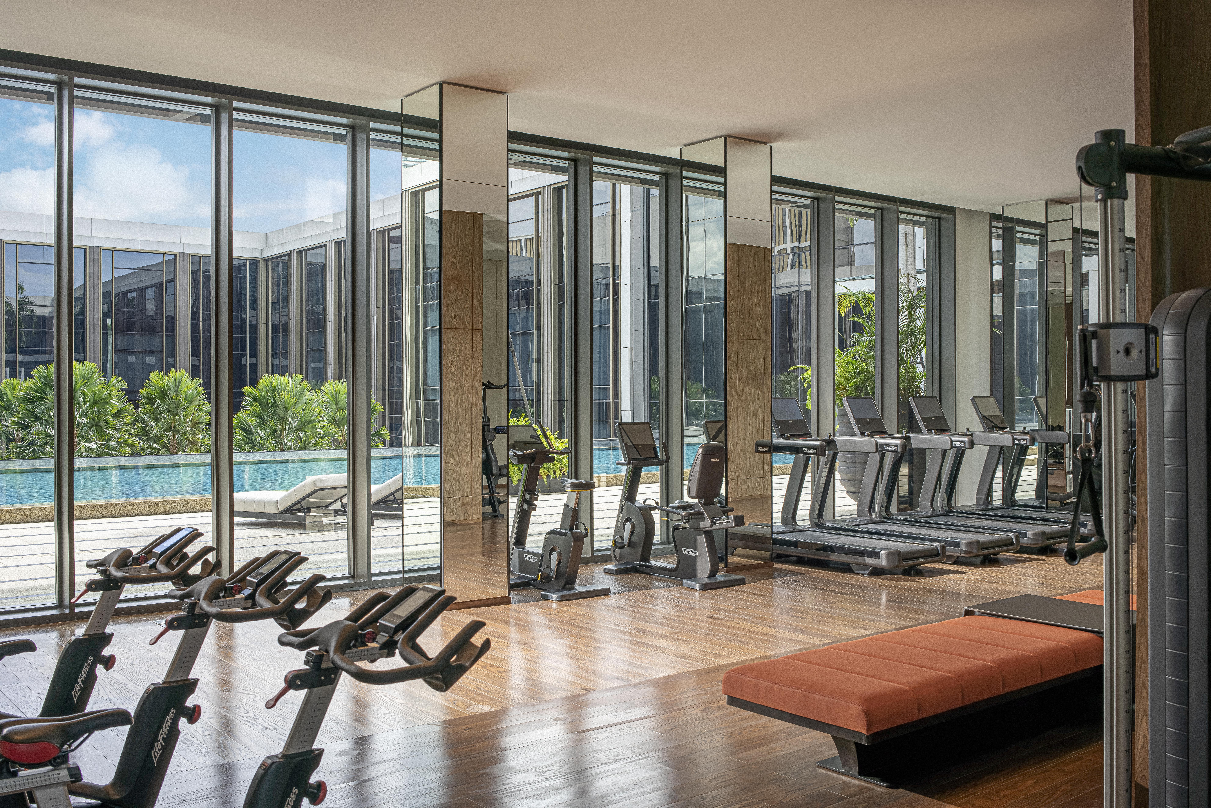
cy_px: 404
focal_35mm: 35
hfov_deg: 54.4
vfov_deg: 37.9
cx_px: 606
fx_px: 1177
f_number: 8
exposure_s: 1/50
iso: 200
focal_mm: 35
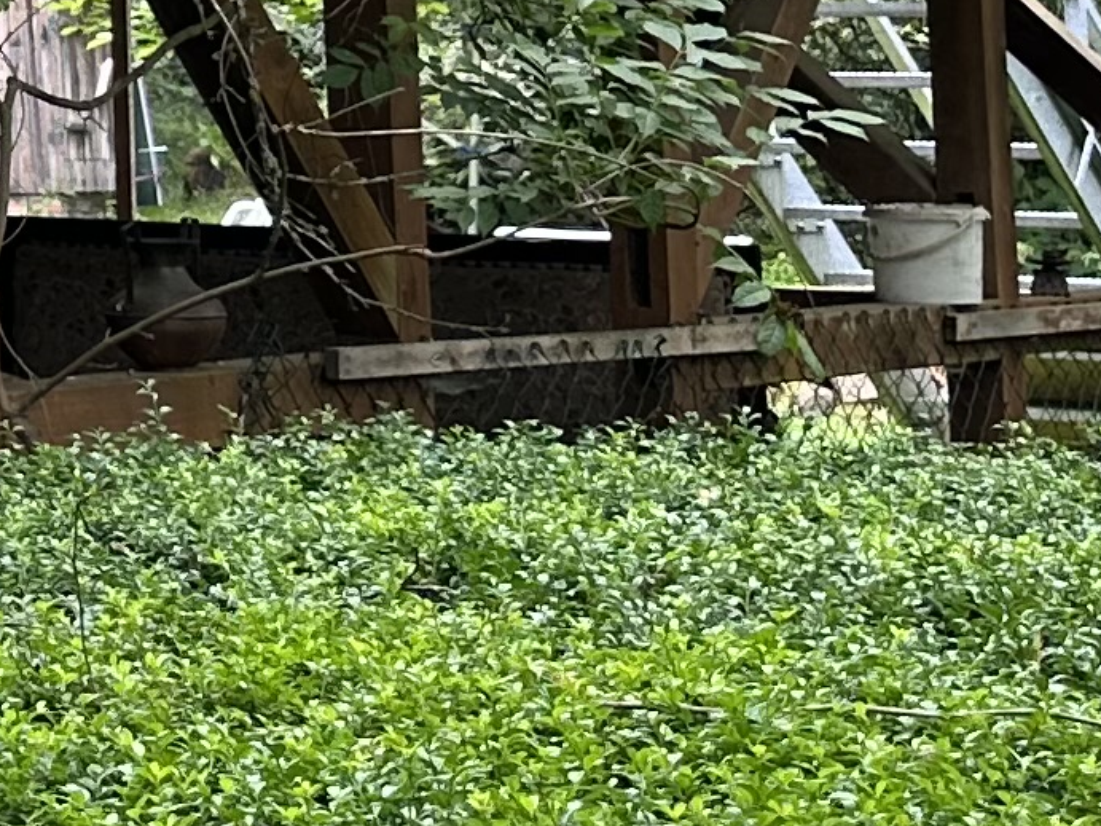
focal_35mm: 140
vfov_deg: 10.3
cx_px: -1450
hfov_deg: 11.8
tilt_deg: +4.9
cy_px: -378
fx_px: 4452
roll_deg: -0.3
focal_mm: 6.86
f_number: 1.78
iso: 80
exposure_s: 1/172
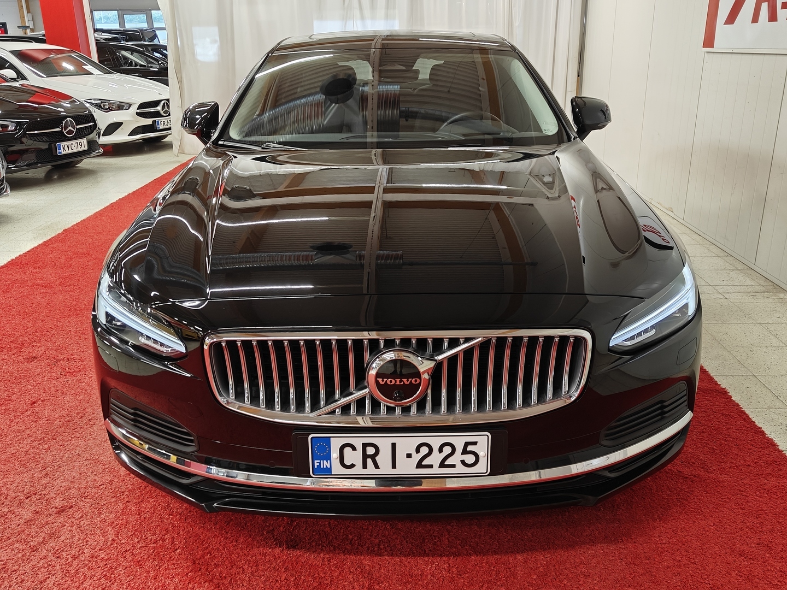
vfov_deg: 45.4
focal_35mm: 31
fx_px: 705
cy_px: 295
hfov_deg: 58.4
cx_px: 394
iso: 80
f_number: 1.8
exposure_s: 1/50
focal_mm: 5.59
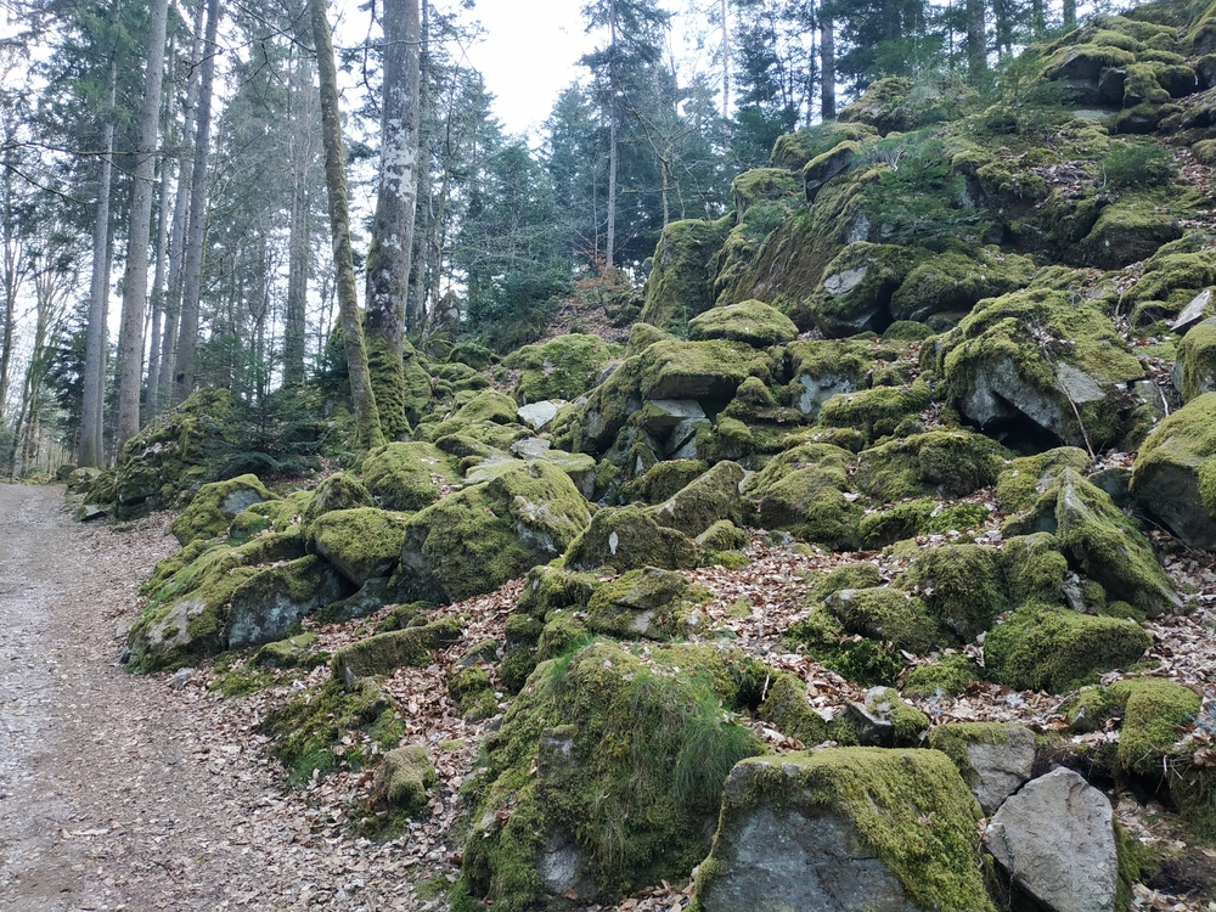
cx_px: 608
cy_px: 456
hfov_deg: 71.6
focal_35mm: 24
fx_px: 843
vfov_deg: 56.8
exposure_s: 1/272
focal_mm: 3.94
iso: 250
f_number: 1.9
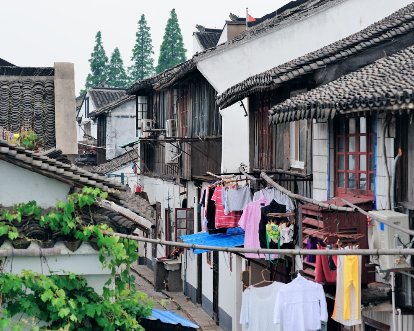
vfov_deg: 13.5
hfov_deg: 16.9
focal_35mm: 114
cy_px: 166
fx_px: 1397
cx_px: 202
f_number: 5.6
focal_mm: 100
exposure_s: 1/500
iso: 200
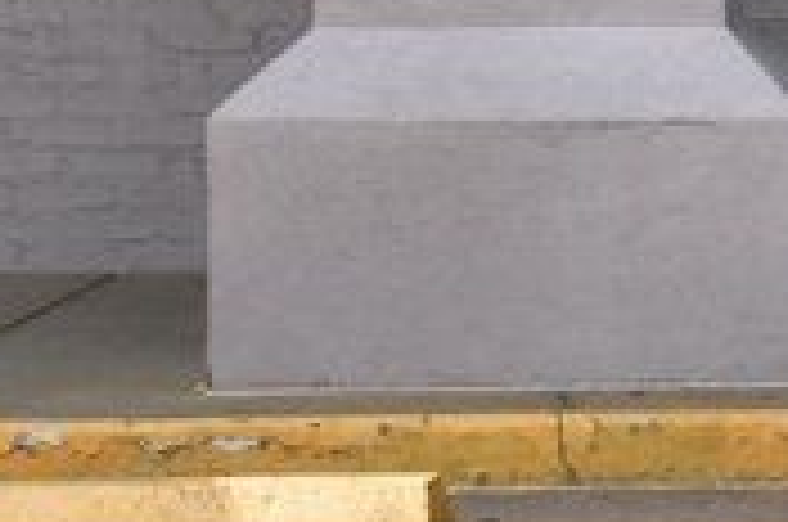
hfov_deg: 7.2
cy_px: -333
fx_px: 5768
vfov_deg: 5.1
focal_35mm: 264
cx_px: 2013
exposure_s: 1/500
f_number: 11
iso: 400
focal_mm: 30
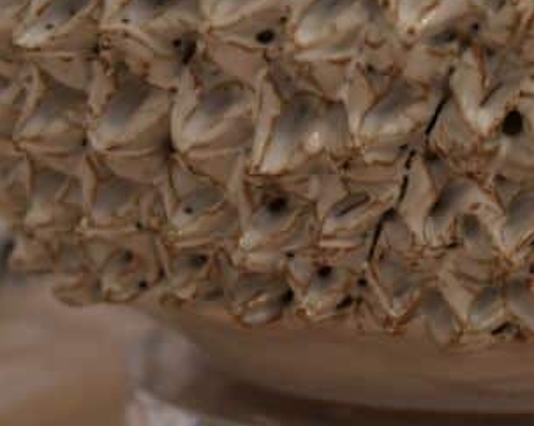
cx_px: 534
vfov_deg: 11.9
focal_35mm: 129
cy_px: 277
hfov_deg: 14.7
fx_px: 2037
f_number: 4
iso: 800
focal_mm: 35
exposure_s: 1/60
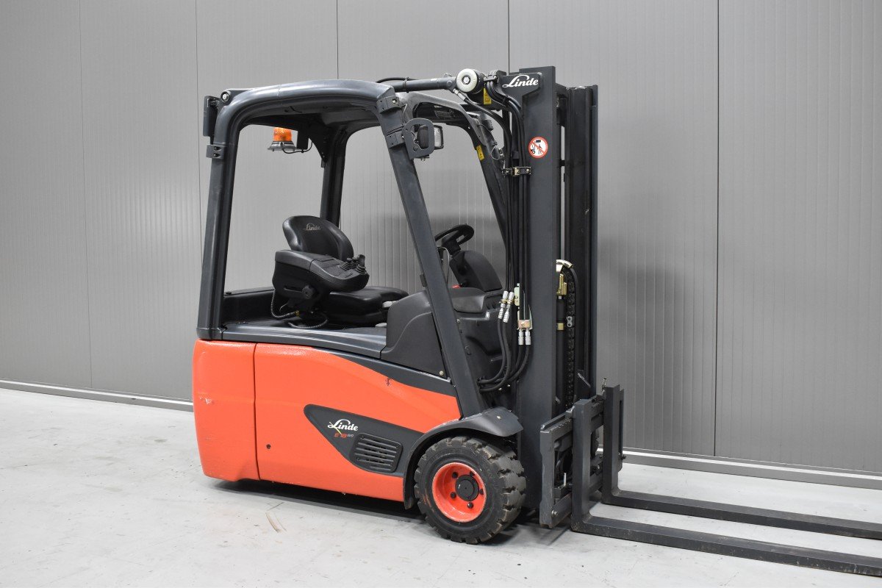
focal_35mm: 36
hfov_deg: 53.1
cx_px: 441
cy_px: 294
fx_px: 882
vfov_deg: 36.9
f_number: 5.6
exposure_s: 1/30
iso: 1600
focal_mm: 24
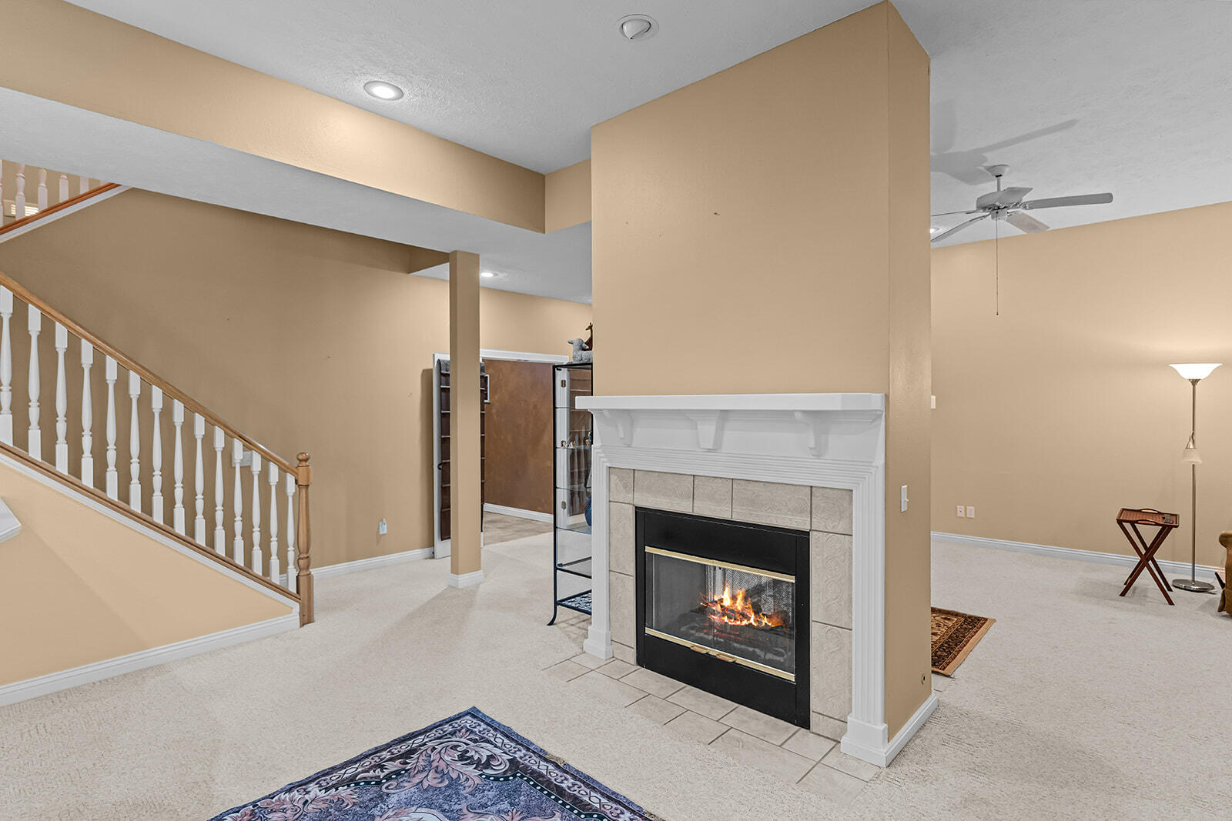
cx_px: 616
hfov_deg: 93.3
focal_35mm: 17
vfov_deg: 70.5
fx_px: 582
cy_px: 410
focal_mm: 17
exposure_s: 1/50
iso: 1600
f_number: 2.8
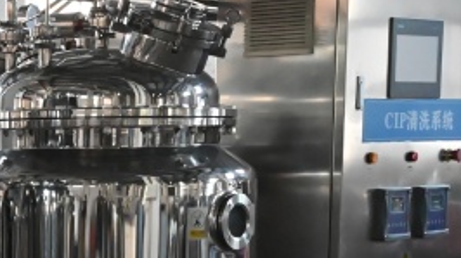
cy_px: 352
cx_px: -270
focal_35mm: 134
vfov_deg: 8.9
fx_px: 1636
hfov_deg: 14.7
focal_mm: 34
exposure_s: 1/125
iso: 16000
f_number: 6.3
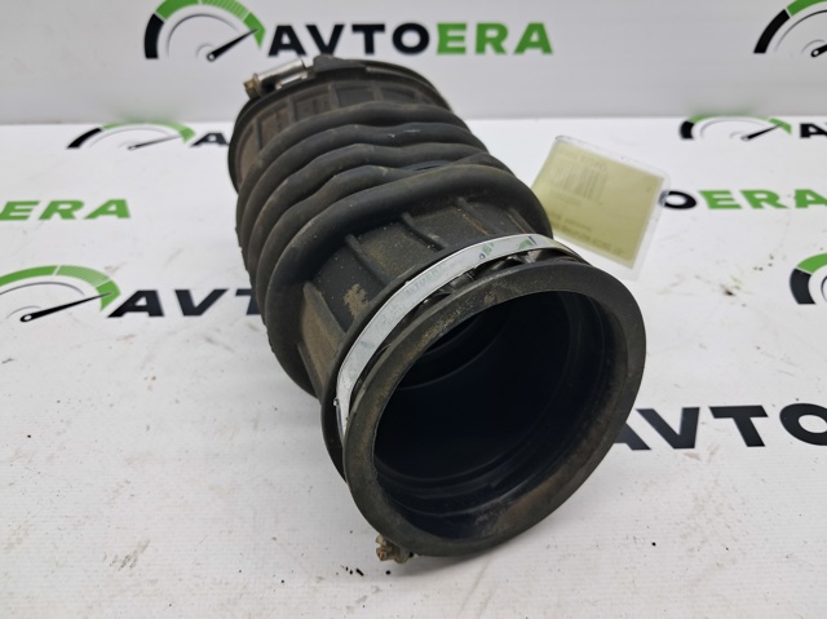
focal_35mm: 27
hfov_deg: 65.4
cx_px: 414
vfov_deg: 51.3
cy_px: 310
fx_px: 645
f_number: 1.8
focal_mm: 4
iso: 50
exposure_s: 1/50
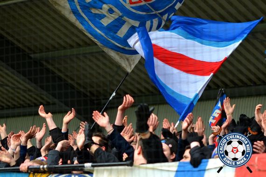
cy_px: 88
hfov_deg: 19.5
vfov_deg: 13.0
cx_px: 133
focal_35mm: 105
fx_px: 776
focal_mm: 70
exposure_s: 1/500
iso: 800
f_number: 2.8
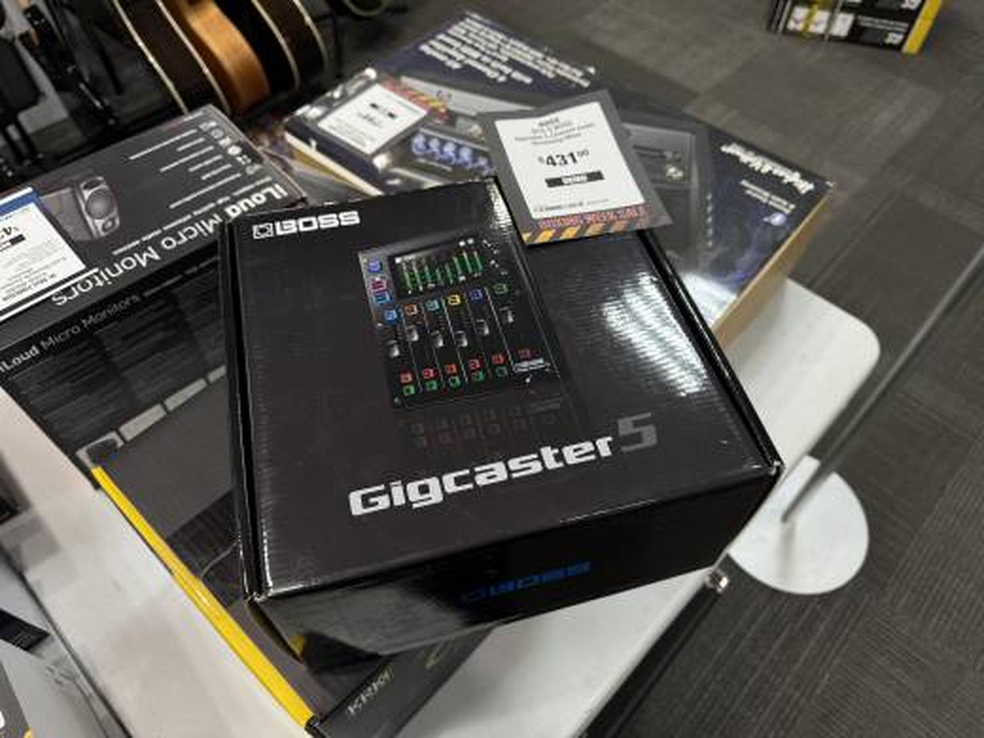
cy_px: 369
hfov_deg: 71.6
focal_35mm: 24
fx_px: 682
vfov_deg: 56.8
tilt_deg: -54.1
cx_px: 492
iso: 100
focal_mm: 6.76
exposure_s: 1/120
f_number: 1.78
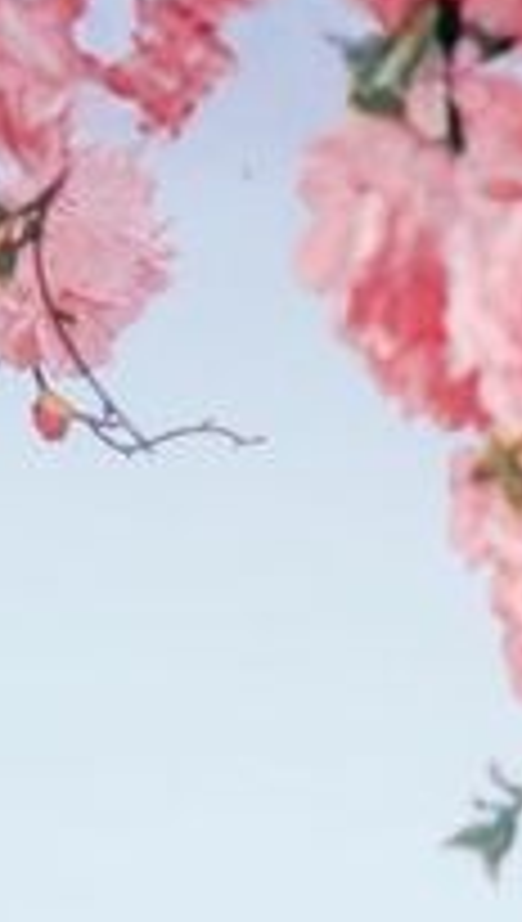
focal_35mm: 514
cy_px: 3002
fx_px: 12591
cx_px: 1197
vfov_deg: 4.0
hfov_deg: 2.4
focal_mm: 64
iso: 160
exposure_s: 1/250
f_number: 4.5
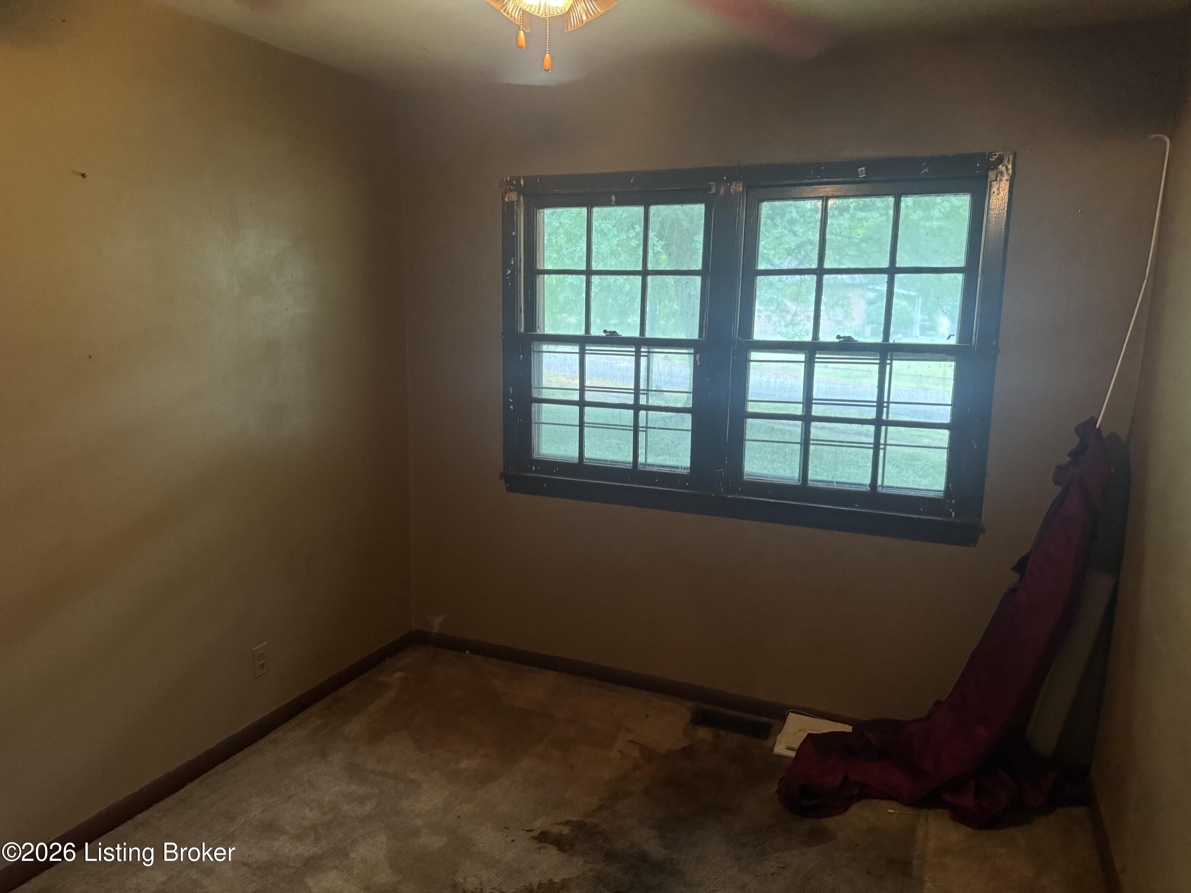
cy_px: 446
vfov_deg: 56.8
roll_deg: -1.4
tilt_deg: -10.2
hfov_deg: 71.6
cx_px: 596
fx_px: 826
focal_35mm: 24
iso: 640
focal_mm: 6.76
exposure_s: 1/40
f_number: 1.78
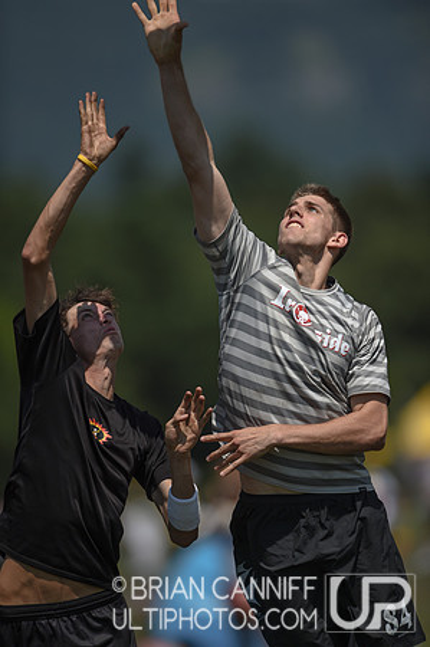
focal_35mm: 400
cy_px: 324
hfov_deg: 3.4
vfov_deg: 5.2
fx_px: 7183
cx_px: 215
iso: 200
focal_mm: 400
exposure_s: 1/8000
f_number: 2.8
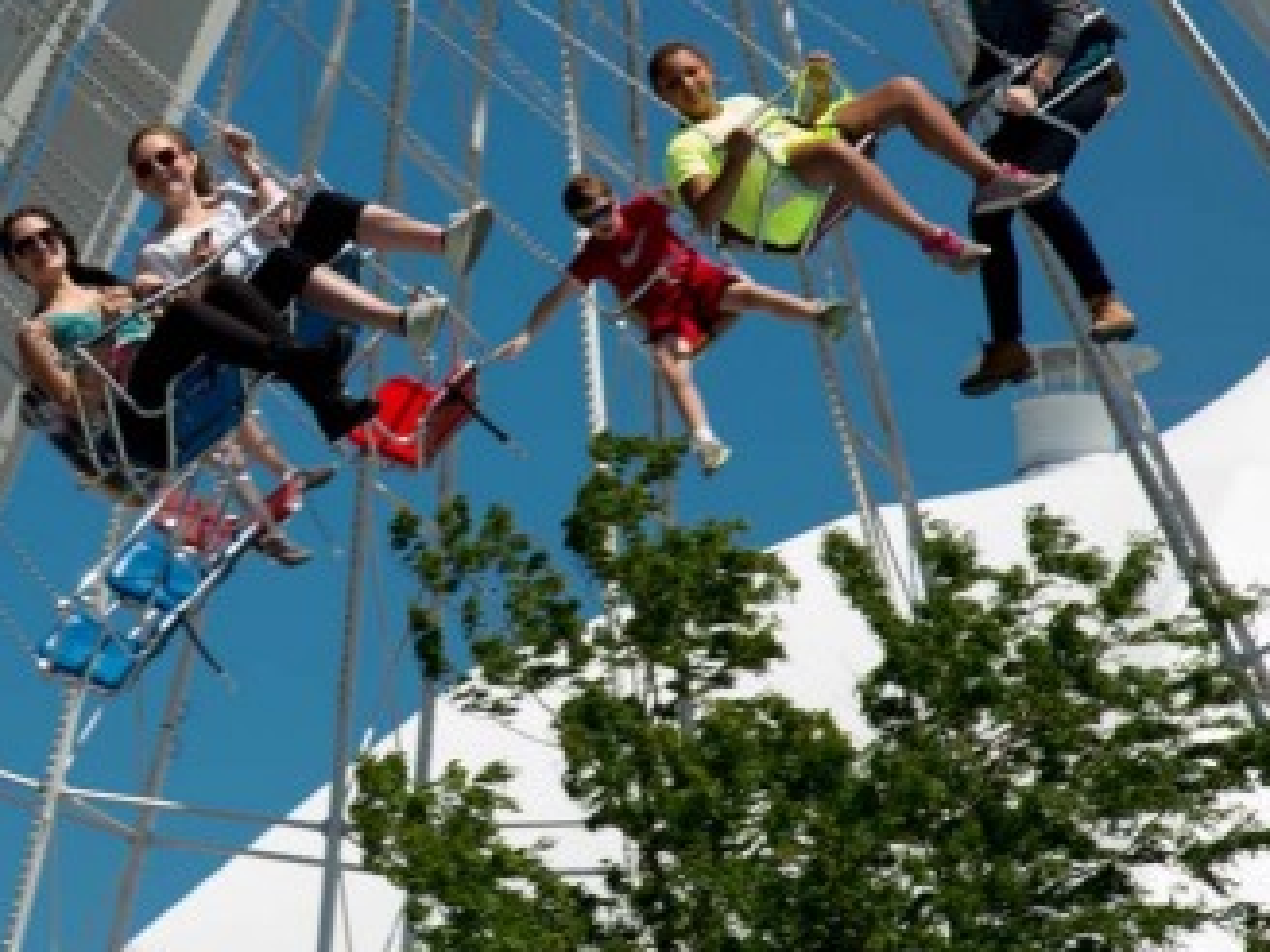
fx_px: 7741
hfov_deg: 9.3
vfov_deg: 7.0
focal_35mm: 211
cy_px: 306
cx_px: 155
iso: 250
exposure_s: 1/320
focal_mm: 120
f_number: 9
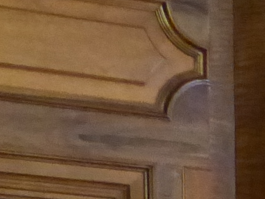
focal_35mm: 282
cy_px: 647
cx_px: 879
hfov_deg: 6.3
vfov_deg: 5.0
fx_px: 2159
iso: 800
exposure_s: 1/40
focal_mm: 7.6
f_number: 2.8
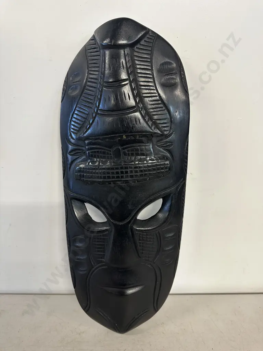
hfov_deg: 56.8
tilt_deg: -20.3
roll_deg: -2.3
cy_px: 176
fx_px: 243
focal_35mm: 24
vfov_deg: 71.6
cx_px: 132
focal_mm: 6.86
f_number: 1.78
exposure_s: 1/50
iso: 160
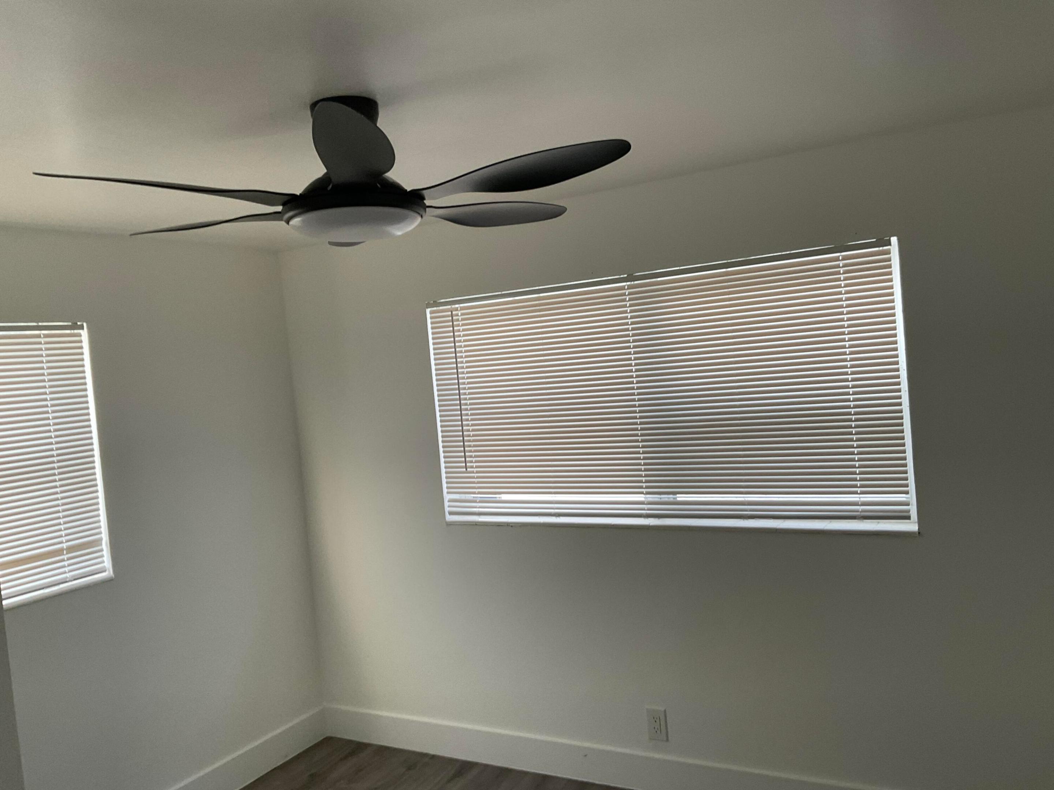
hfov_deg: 61.7
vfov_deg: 48.2
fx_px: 883
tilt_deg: -0.6
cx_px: 527
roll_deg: +6.2
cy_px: 395
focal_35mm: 29
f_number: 1.8
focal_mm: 3
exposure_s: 1/96
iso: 64
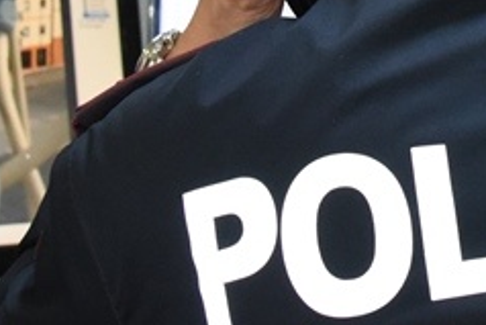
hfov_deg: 13.7
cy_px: -115
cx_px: 602
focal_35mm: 145
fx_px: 1959
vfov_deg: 9.3
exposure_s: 1/200
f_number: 5.6
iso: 6400
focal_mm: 32
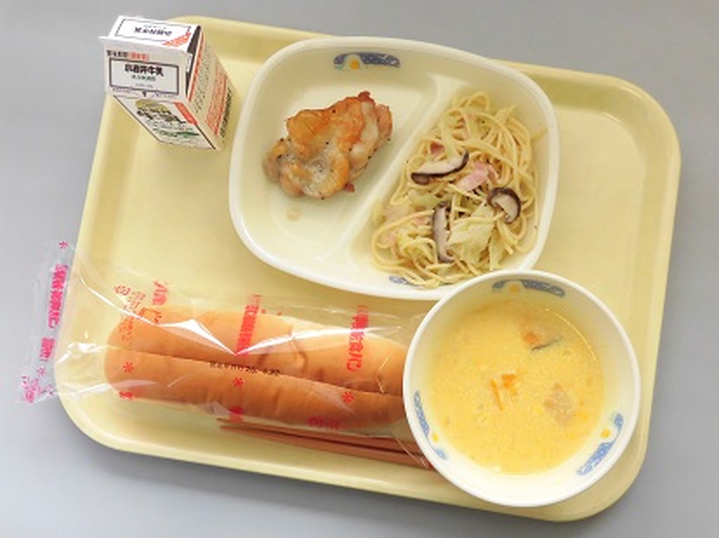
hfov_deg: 43.9
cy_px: 269
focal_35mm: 43
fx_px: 893
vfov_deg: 33.6
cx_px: 360
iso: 125
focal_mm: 7.72
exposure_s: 1/80
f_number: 3.8
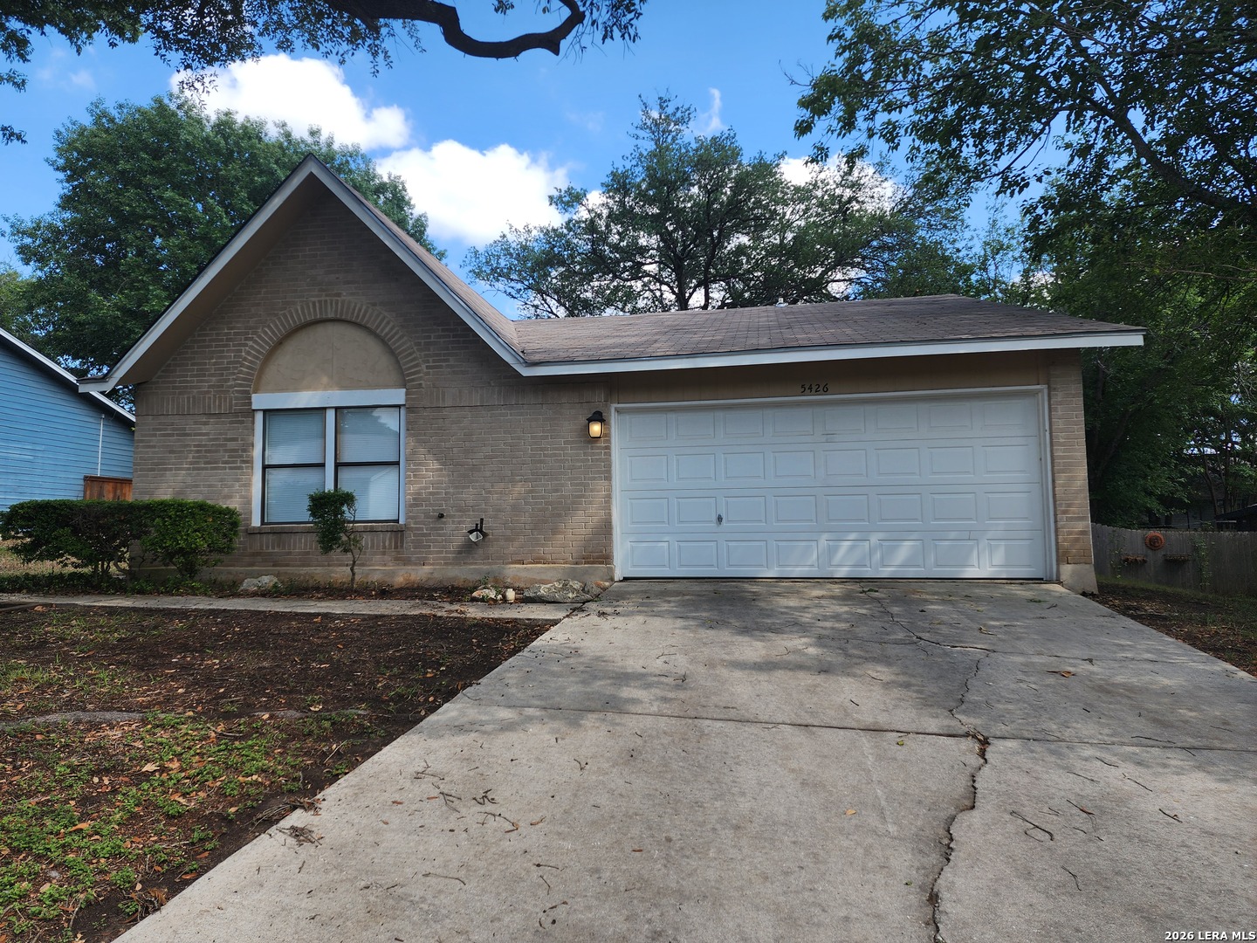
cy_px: 472
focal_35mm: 23
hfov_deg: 73.9
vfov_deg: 58.9
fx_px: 835
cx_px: 628
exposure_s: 1/455
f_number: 1.8
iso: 12
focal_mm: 6.4
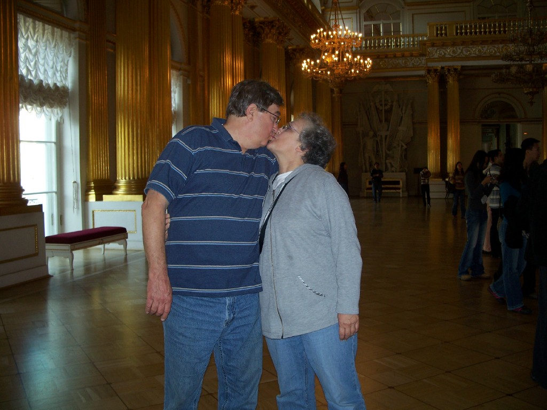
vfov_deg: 38.7
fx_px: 585
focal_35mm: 37
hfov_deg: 50.1
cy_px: 205
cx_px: 274
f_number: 2.8
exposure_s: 1/60
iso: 125
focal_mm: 7.8
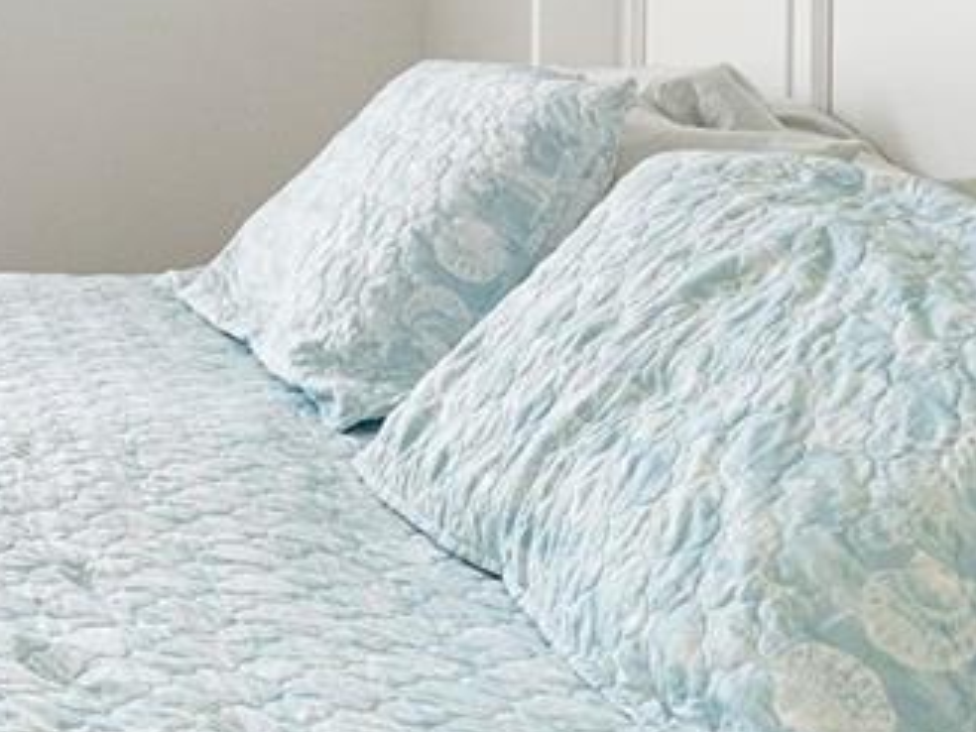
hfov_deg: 21.3
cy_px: -92
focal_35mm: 75
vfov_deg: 18.8
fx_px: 2115
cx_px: -542
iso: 800
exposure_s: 1/25
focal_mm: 16
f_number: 8
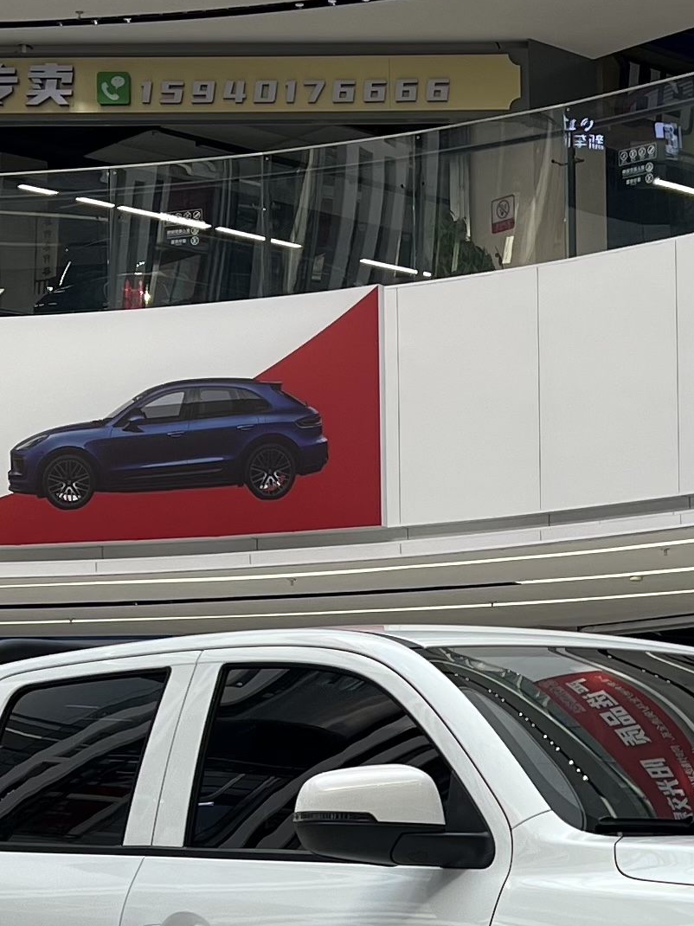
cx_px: 616
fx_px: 2621
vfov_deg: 19.9
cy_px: 723
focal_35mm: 98
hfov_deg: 14.9
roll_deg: +1.1
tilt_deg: +3.7
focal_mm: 5.7
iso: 50
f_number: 1.5
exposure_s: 1/404
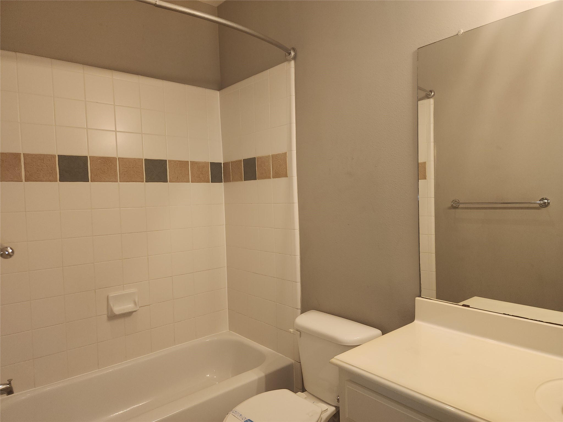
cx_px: 282
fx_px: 374
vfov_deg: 58.9
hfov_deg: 73.9
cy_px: 211
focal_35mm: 23
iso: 40
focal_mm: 6.4
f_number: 1.8
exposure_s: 1/50
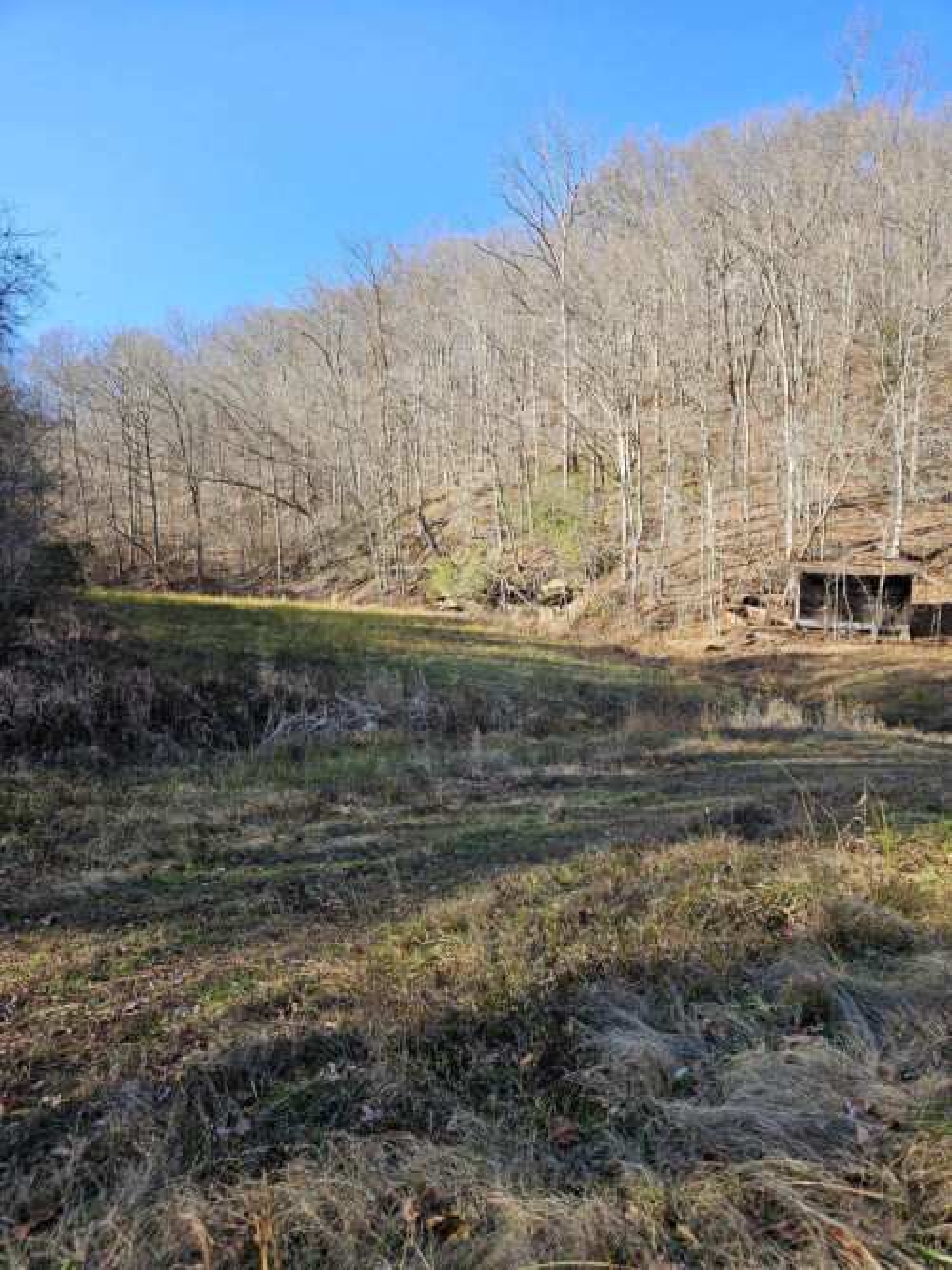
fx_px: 844
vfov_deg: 73.9
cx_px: 476
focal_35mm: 23
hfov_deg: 58.9
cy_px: 635
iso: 25
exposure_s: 1/444
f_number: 1.8
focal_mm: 5.4
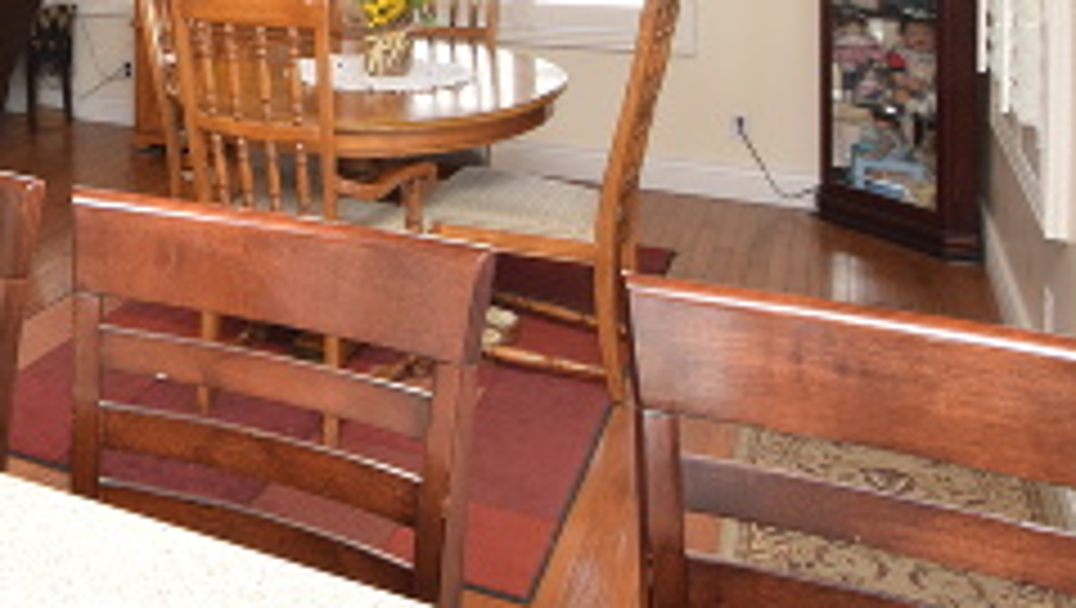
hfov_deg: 43.2
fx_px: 1200
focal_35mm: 42
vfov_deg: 25.0
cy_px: -160
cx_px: 63
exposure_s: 1/125
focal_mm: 10
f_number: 5.6
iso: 450
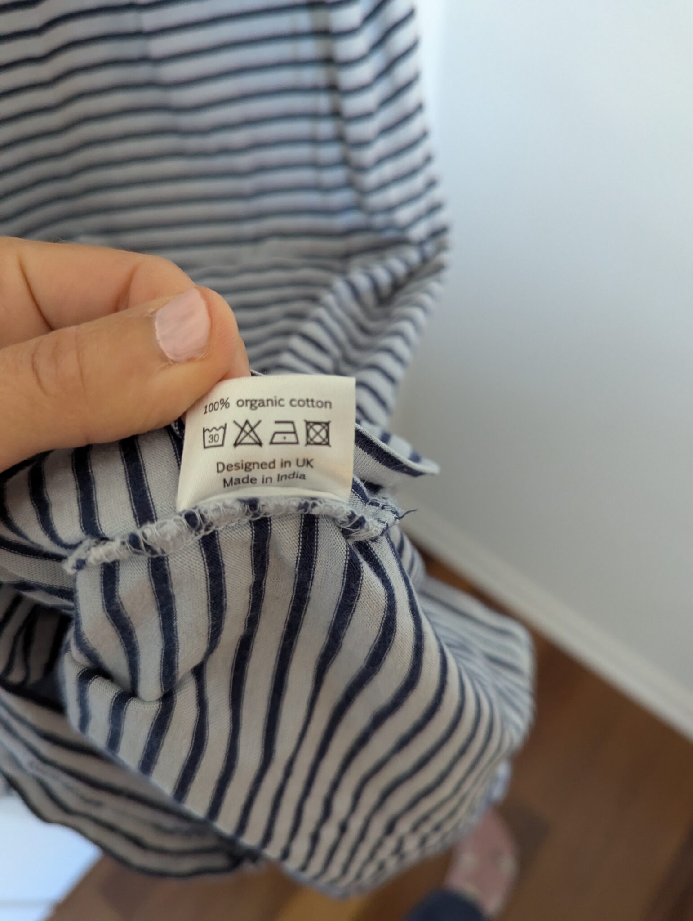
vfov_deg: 71.5
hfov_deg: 56.9
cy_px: 460
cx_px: 346
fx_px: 639
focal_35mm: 24
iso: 1508
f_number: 1.85
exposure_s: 1/114
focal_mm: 6.81
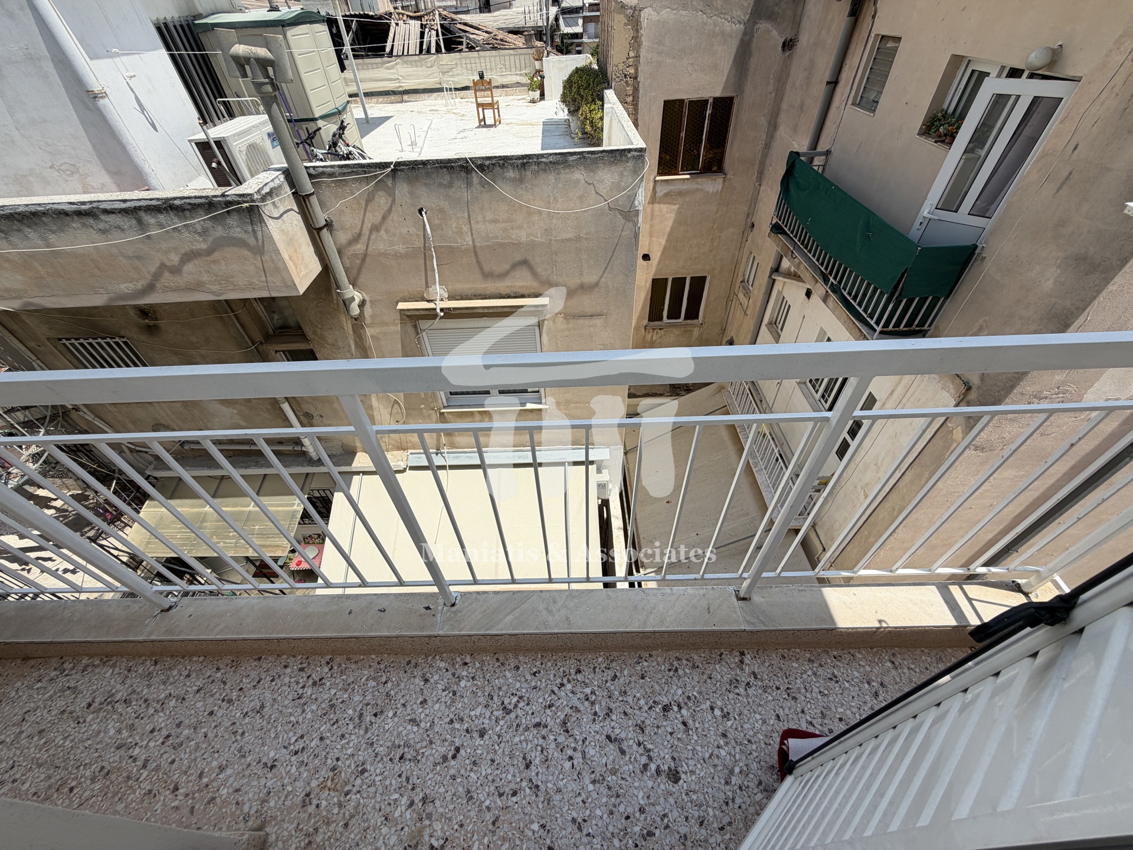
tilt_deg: -43.2
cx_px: 566
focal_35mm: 14
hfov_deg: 102.1
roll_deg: +4.1
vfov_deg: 85.7
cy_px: 425
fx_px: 458
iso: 20
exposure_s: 1/853
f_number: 2.2
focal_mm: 2.22
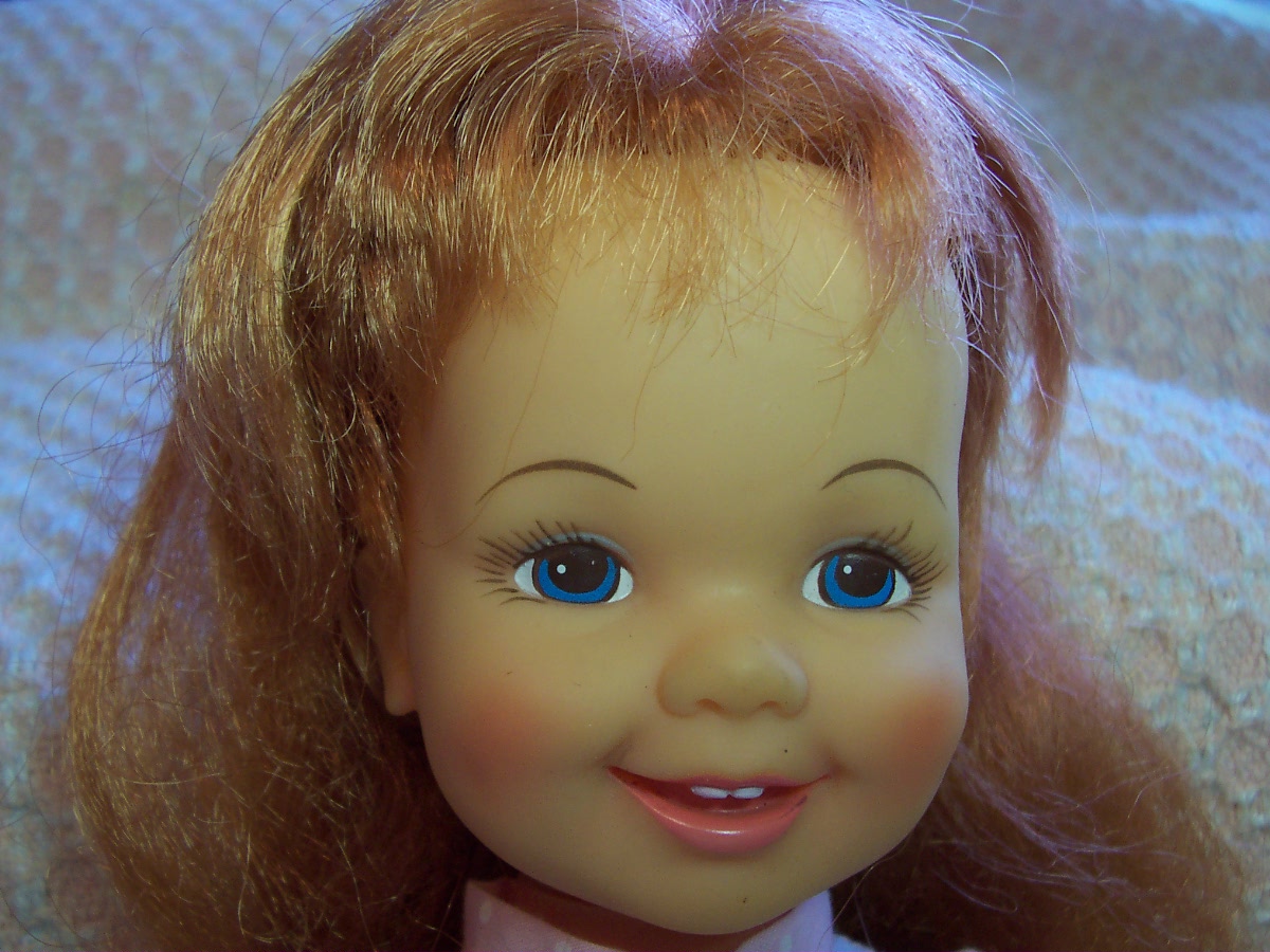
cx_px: 635
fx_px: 1357
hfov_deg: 50.1
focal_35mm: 37
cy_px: 476
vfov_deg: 38.7
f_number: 2.8
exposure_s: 1/45
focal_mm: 5.6
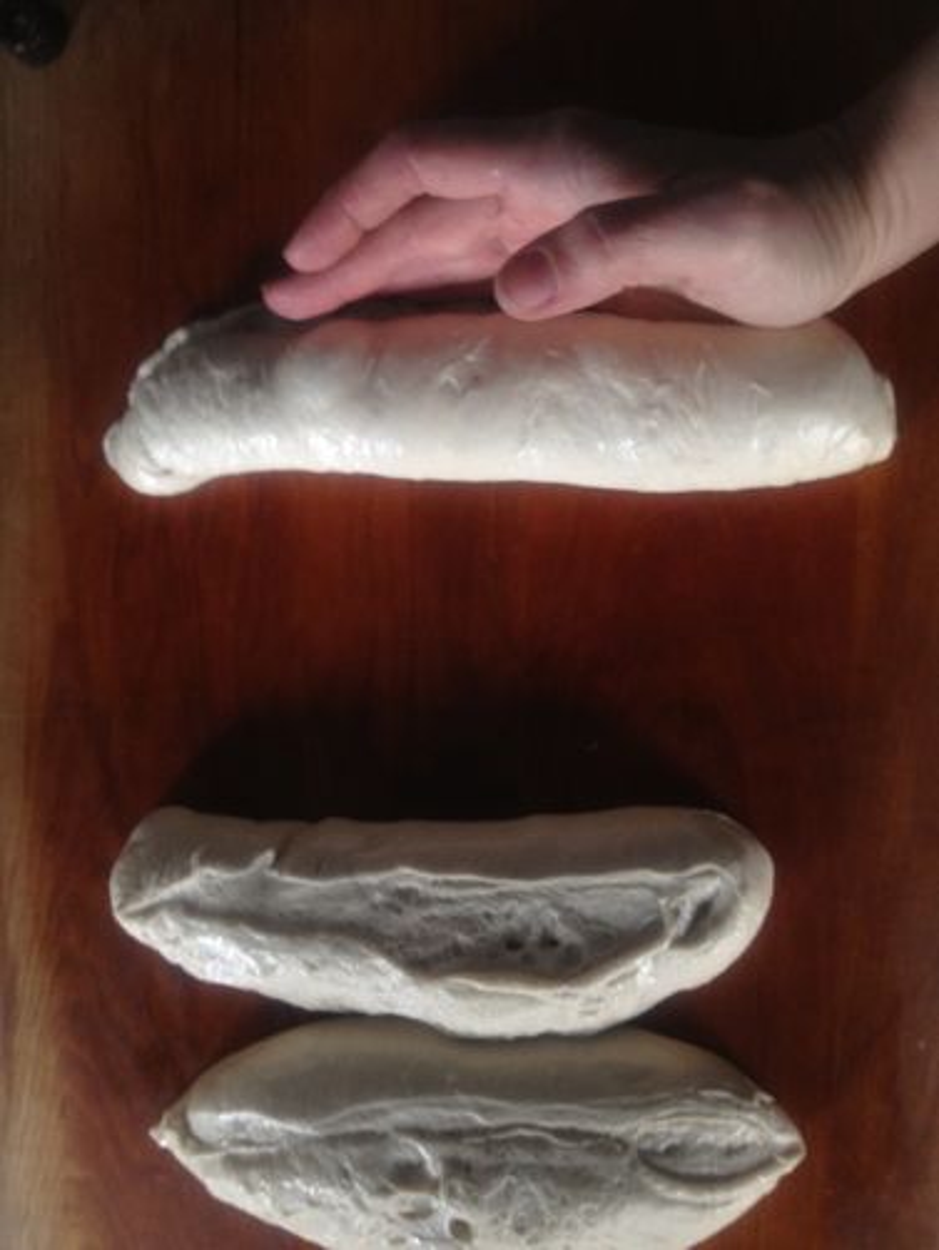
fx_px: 1265
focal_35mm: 35
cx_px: 470
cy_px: 625
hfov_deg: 40.7
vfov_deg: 52.6
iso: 125
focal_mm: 4.28
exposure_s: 1/20
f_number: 2.4
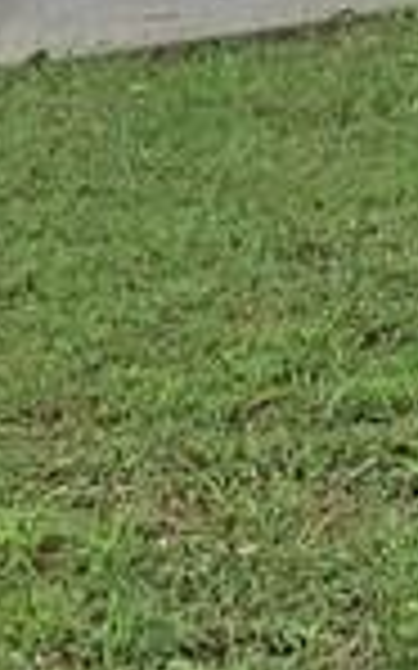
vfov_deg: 10.0
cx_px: 1690
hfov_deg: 5.9
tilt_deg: +6.2
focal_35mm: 189
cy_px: -823
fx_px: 3448
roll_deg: +0.3
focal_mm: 4.25
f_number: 1.8
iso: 25
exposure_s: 1/1812
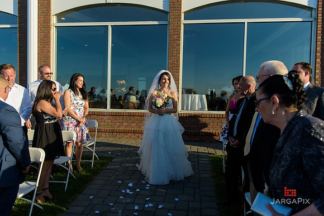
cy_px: 108
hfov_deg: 67.4
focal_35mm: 27
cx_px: 162
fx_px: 243
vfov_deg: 48.0
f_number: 3.2
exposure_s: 1/1600
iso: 200
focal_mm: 27
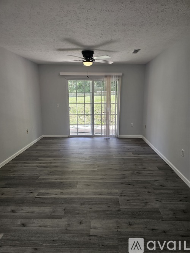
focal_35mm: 23
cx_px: 95
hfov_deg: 58.9
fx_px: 168
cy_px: 126
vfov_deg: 73.9
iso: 100
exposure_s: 1/120
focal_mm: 6.3
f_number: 1.7
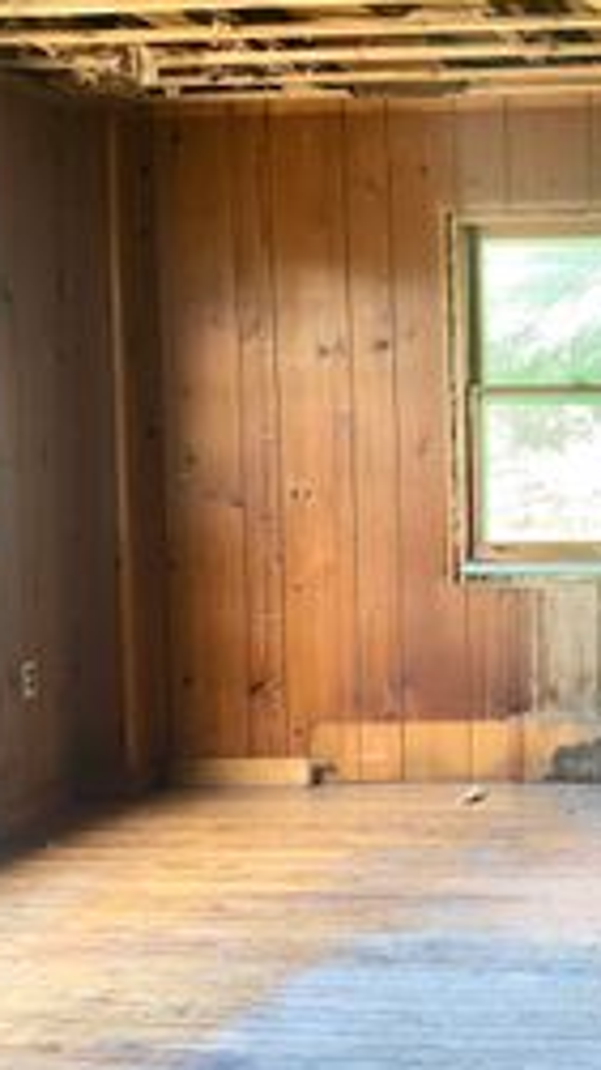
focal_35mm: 52
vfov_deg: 39.8
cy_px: 488
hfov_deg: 21.3
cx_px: 737
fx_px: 1475
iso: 50
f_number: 1.78
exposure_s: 1/41
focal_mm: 6.76
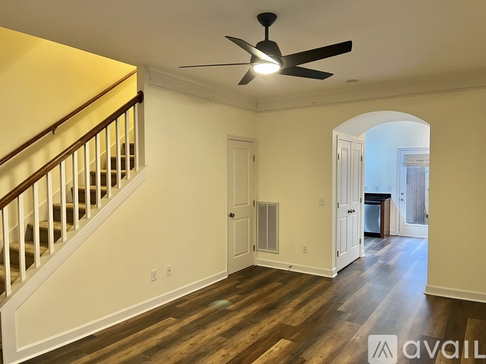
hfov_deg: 67.3
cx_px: 243
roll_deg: +0.2
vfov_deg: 53.0
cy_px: 182
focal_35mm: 26
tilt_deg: -3.3
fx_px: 365
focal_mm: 5.1
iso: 400
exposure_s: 1/40
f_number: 1.6
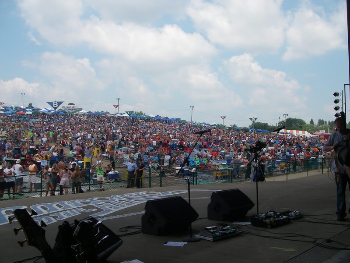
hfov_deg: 49.0
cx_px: 175
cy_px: 132
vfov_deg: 37.7
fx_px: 384
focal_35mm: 38
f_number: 6.6
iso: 64
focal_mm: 6.3
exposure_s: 1/200
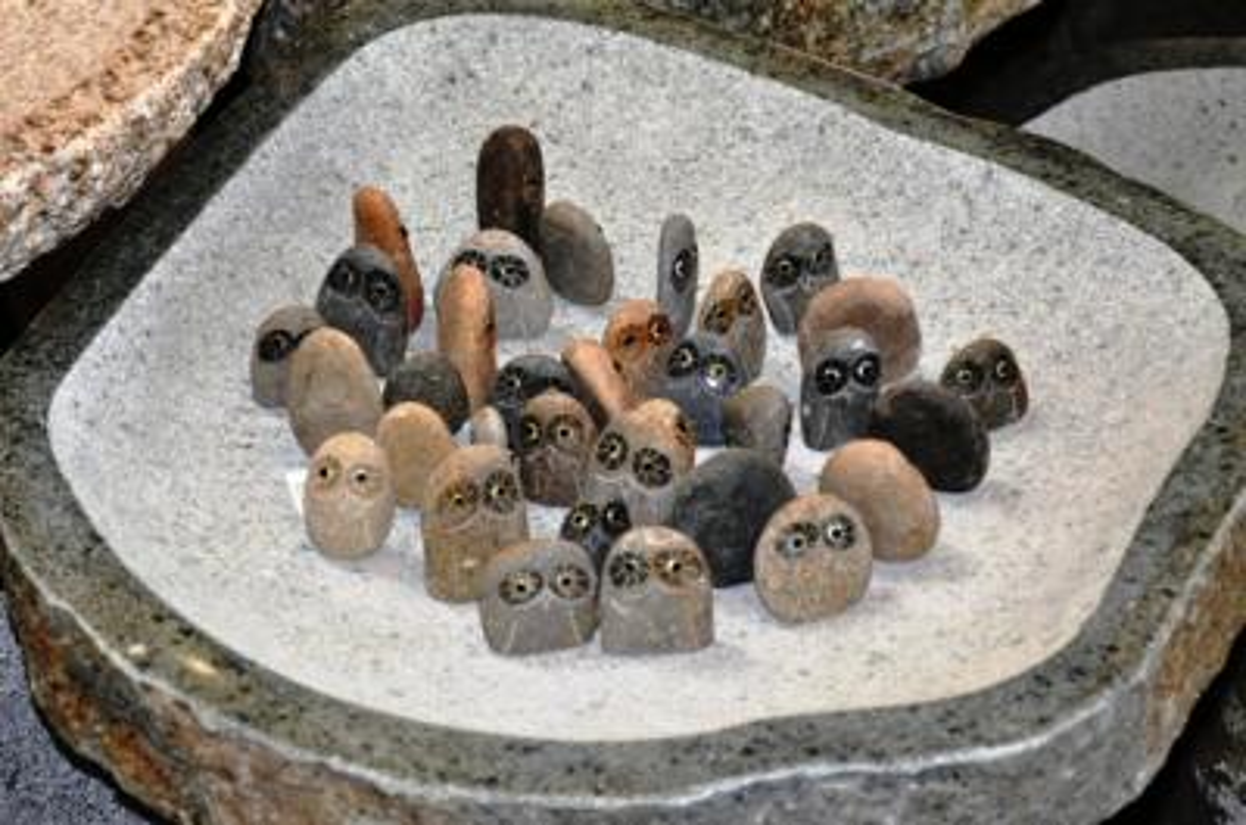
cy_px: 412
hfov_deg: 17.1
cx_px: 623
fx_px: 4145
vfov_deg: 11.4
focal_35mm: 120
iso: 800
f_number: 5.6
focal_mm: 80
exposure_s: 1/60
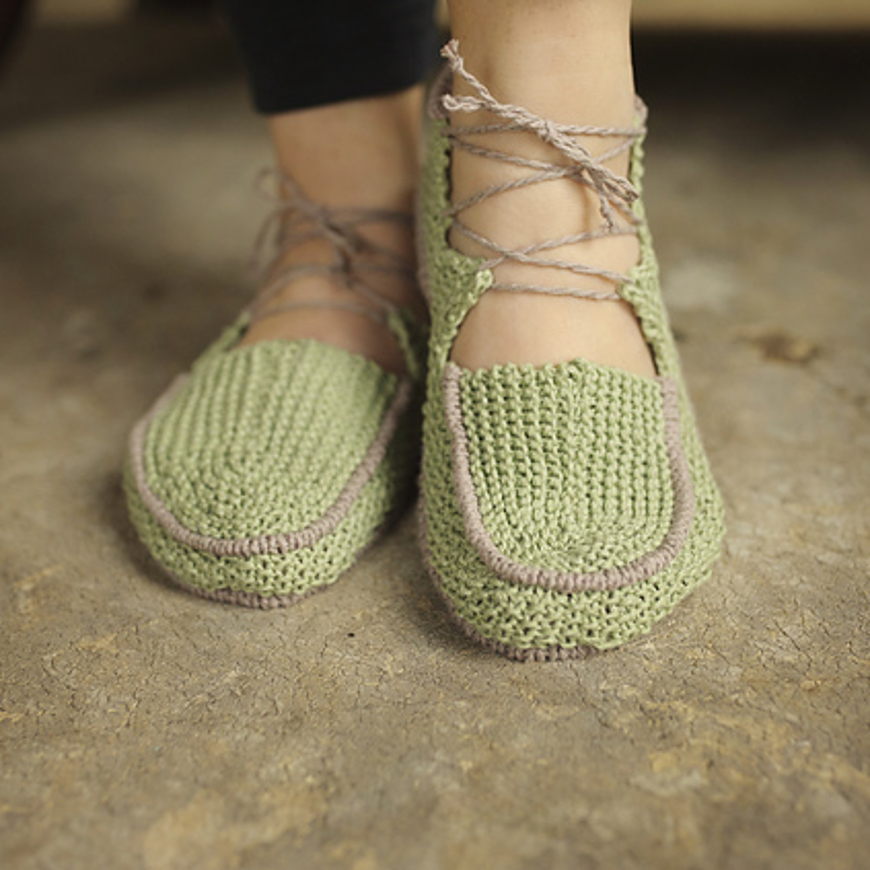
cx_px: 483
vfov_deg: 37.6
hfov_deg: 37.5
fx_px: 1280
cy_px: 434
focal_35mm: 45
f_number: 2.5
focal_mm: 35
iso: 1000
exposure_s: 1/2500
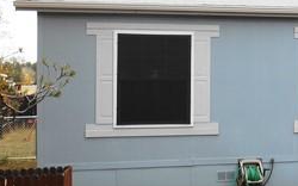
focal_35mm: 84
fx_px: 682
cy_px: 66
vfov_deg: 15.5
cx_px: 350
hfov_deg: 22.8
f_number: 3.6
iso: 80
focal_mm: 5.5
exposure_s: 1/200
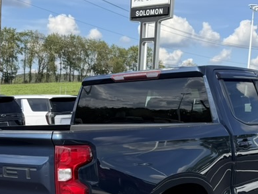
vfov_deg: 22.5
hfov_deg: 30.7
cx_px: 112
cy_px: 189
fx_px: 470
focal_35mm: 63
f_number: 1.78
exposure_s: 1/2907
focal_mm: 6.76
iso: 80
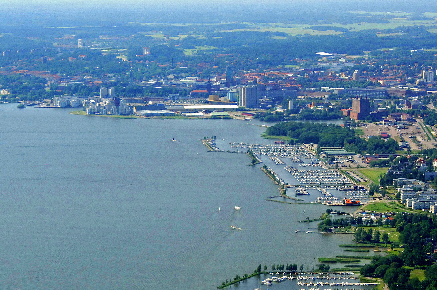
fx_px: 1419
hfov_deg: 17.4
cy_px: 157
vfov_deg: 11.7
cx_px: 122
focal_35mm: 117
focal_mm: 48
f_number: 8
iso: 400
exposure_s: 1/1000
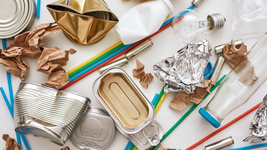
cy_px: 89
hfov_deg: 39.2
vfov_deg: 22.6
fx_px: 375
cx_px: 133
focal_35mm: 53
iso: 200
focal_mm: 50
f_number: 5.6
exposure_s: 1/200
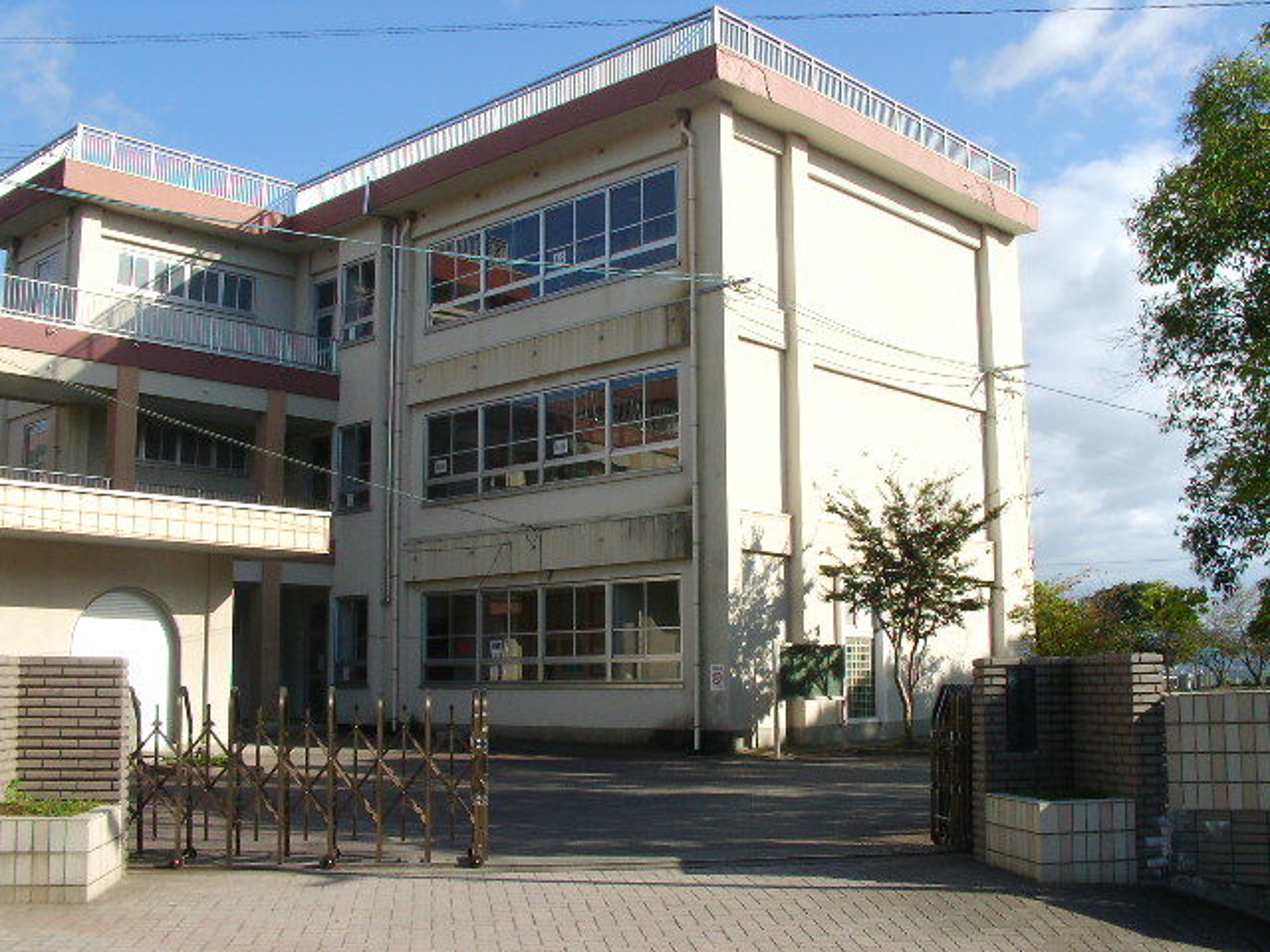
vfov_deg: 37.7
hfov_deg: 49.0
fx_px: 1394
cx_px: 635
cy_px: 476
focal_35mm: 38
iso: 50
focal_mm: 5.8
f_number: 5.6
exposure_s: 1/361
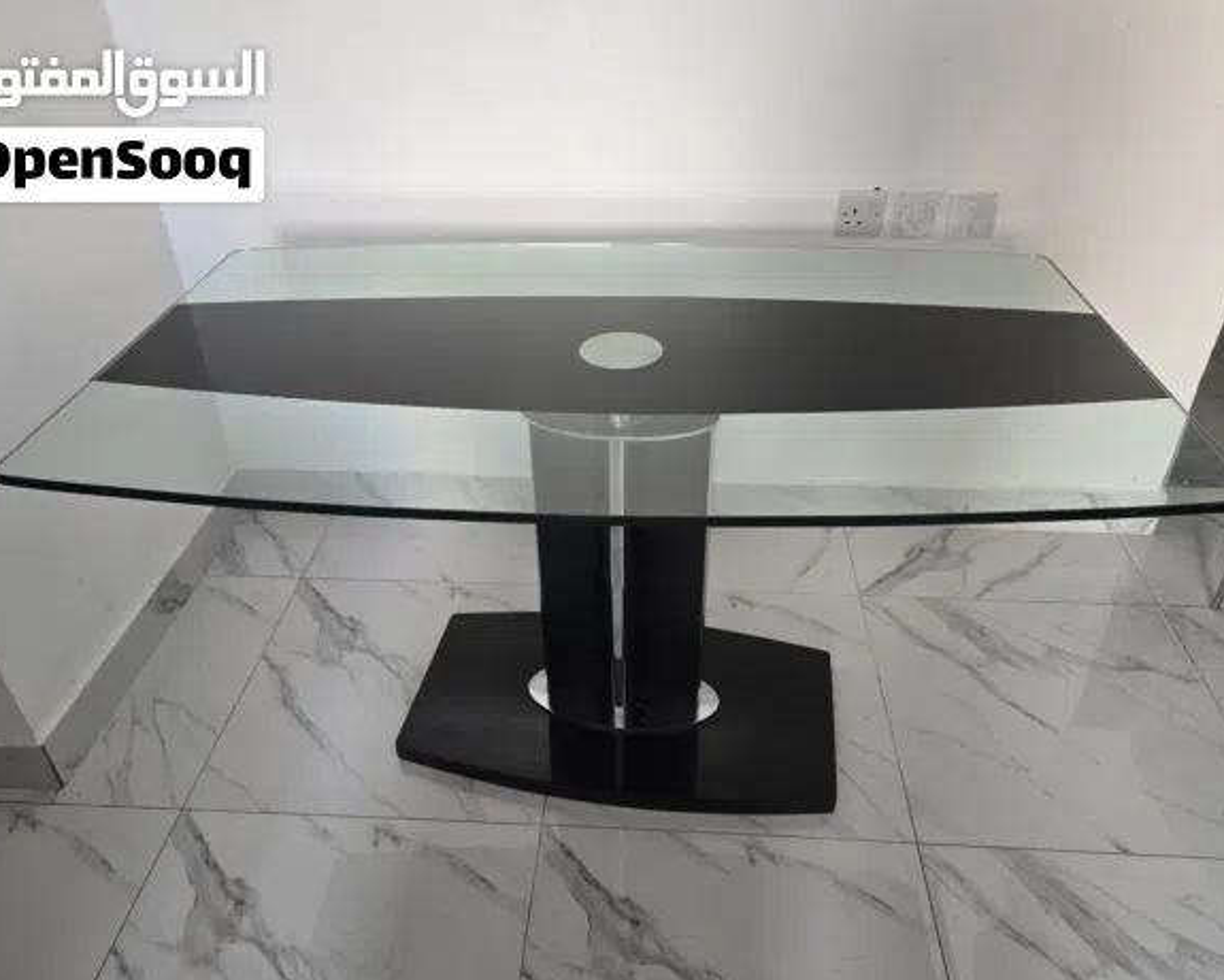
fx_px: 906
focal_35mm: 25
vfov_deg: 56.8
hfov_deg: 68.1
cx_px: 585
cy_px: 509
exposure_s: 1/101
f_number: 1.7
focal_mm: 6.3
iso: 200
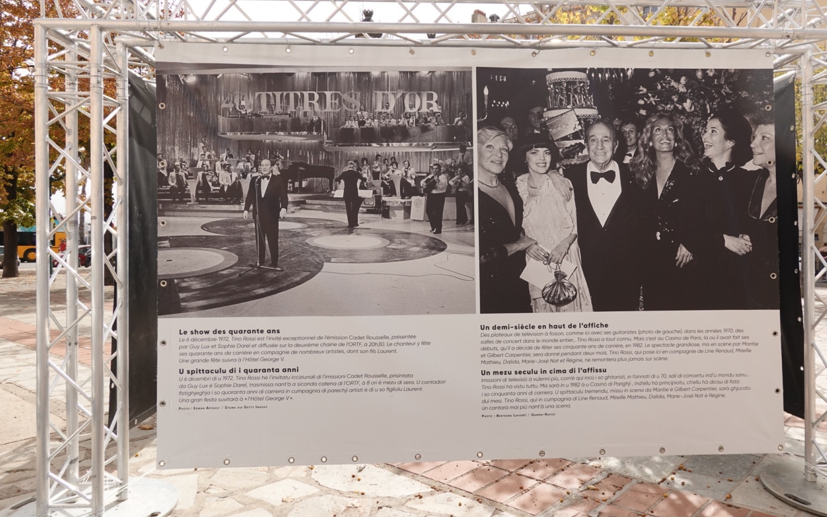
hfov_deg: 68.3
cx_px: 446
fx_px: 608
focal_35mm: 27
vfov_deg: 46.0
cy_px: 237
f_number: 4
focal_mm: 9
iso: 100
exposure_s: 1/500
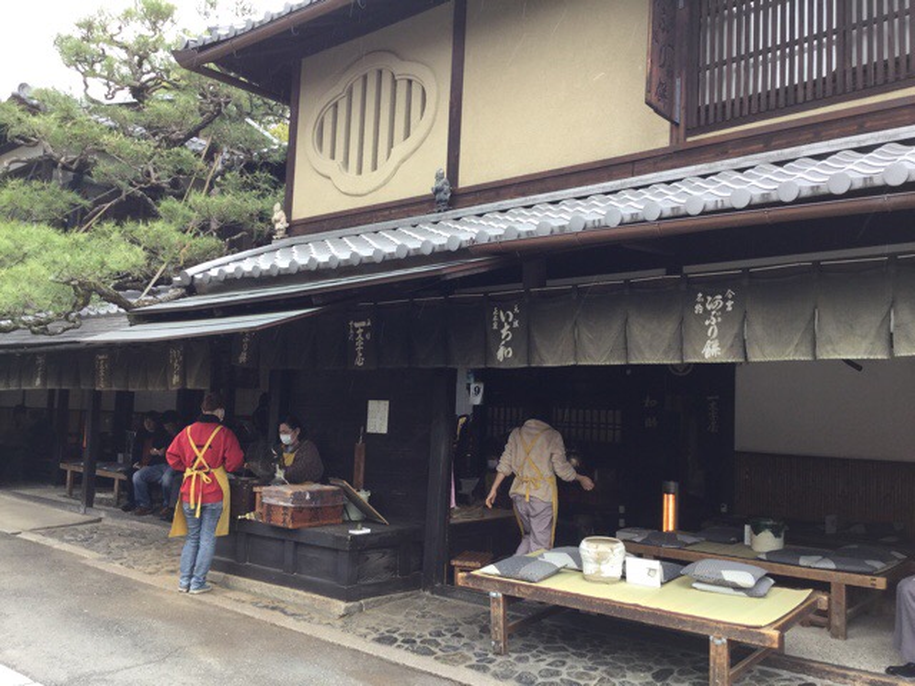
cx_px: 458
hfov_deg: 58.4
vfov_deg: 45.4
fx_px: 819
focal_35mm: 31
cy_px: 343
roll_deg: -4.5
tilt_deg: +4.1
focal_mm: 3.3
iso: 32
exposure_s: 1/120
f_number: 2.4
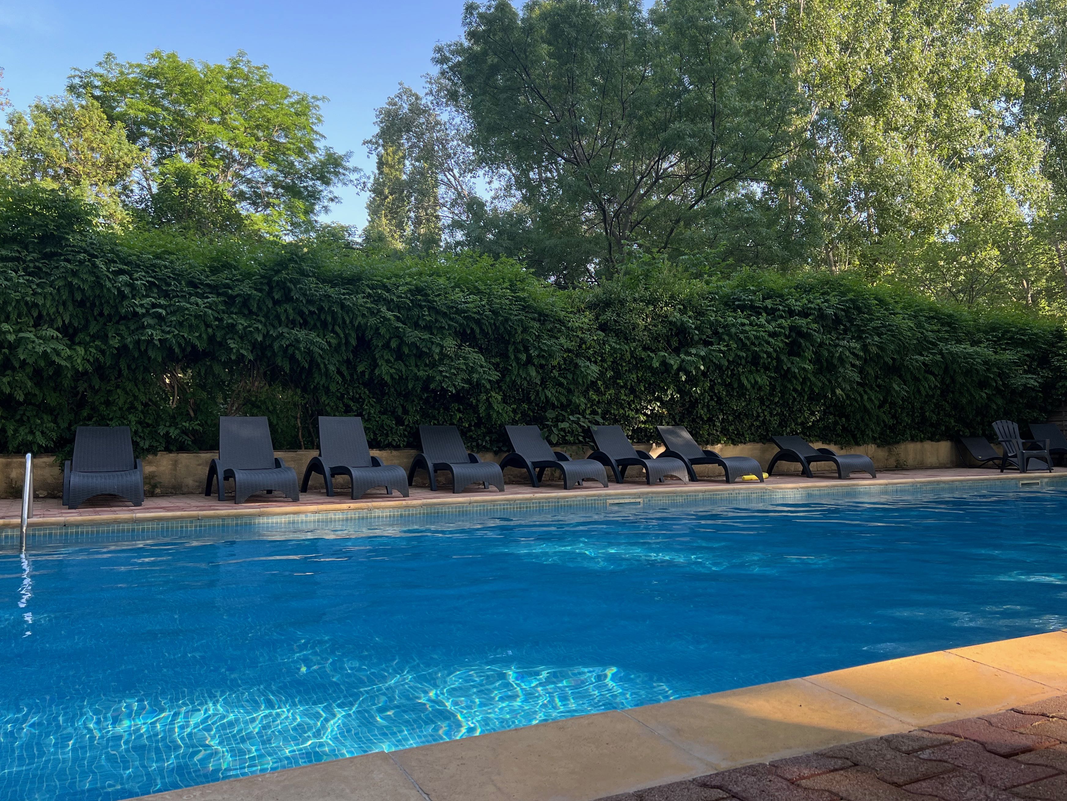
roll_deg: +0.7
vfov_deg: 46.8
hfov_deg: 59.9
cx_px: 577
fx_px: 925
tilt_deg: +3.3
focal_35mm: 30
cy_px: 378
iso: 50
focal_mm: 5.7
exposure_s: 1/361
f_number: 1.5
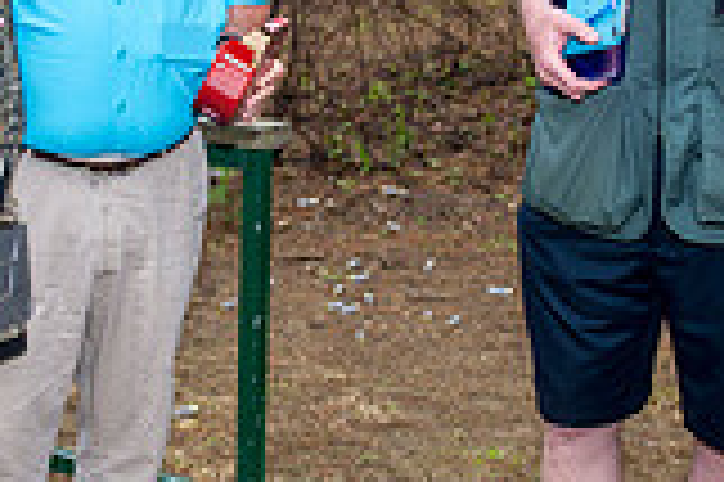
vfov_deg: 13.5
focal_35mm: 101
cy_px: 90
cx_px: 369
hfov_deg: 20.2
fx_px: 2029
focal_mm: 28
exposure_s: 1/80
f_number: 3.2
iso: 640
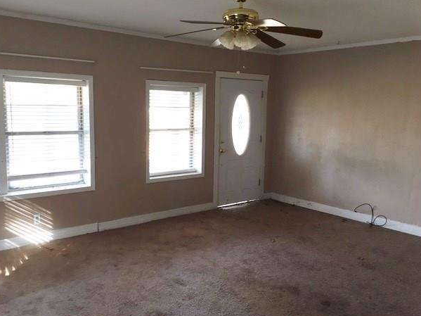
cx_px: 205
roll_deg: -2.6
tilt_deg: -6.5
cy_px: 156
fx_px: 377
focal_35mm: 31
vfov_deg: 45.4
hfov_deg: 58.4
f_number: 2.2
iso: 80
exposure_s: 1/30
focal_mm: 4.15
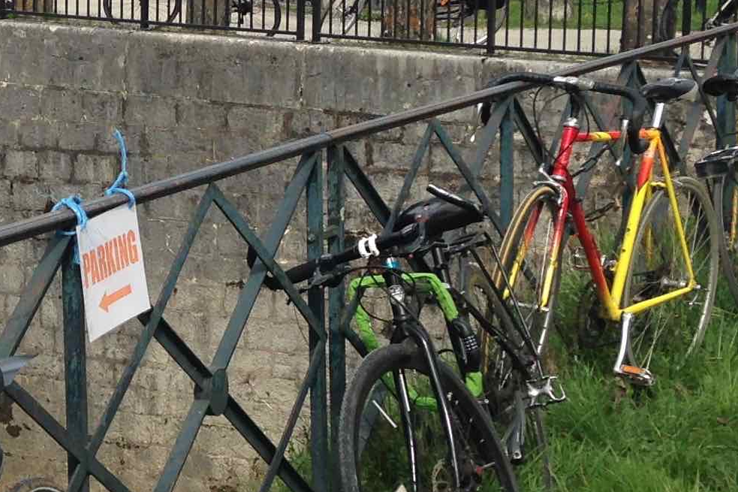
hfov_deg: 17.4
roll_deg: +1.0
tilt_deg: -6.8
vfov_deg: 12.0
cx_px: -52
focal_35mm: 114
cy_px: 180
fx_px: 2336
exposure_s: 1/1205
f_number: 2.4
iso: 50
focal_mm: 4.12
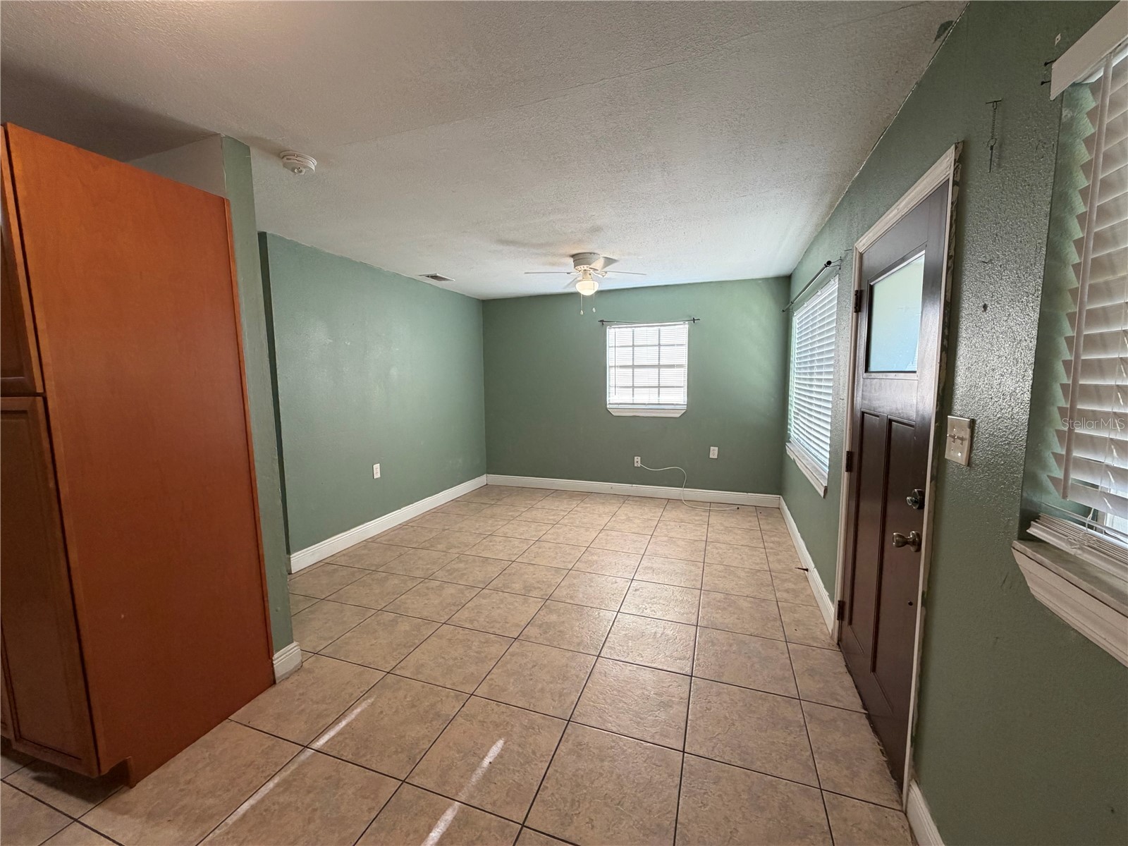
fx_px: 456
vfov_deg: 85.7
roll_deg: +1.5
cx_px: 564
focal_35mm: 14
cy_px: 423
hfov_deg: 102.1
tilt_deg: -7.0
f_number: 2.2
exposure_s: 1/120
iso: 200
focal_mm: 2.22
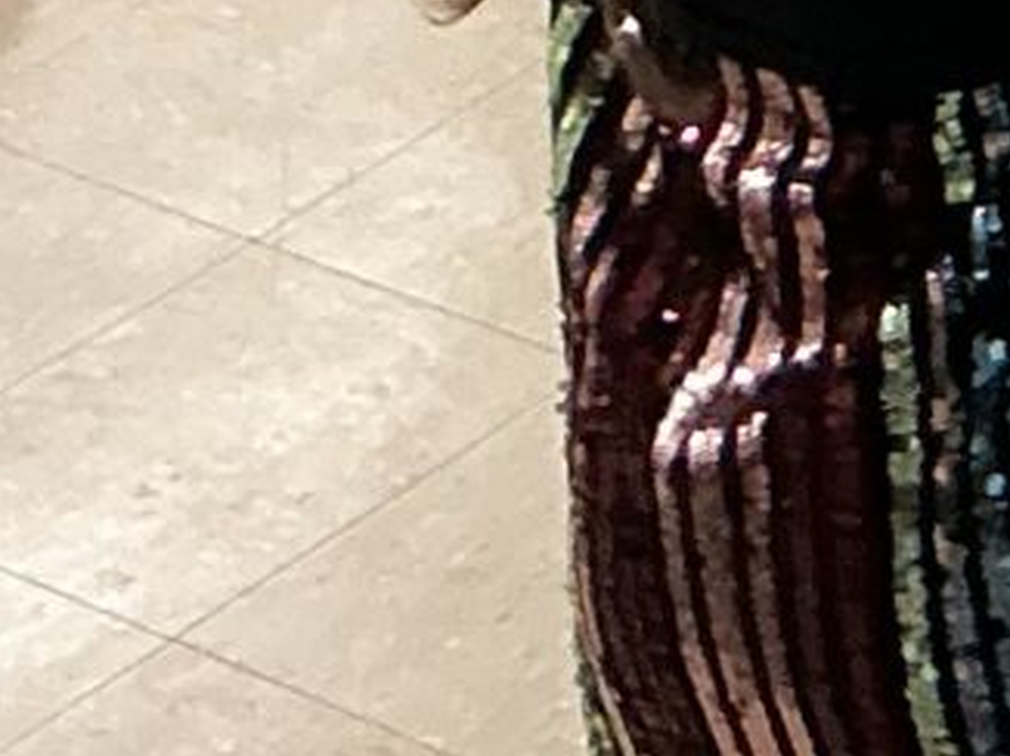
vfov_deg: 6.0
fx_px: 6648
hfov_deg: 7.7
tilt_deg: -18.9
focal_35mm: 228
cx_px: 2918
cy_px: -1518
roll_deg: +0.9
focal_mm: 3
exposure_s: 1/50
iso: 80
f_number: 1.8
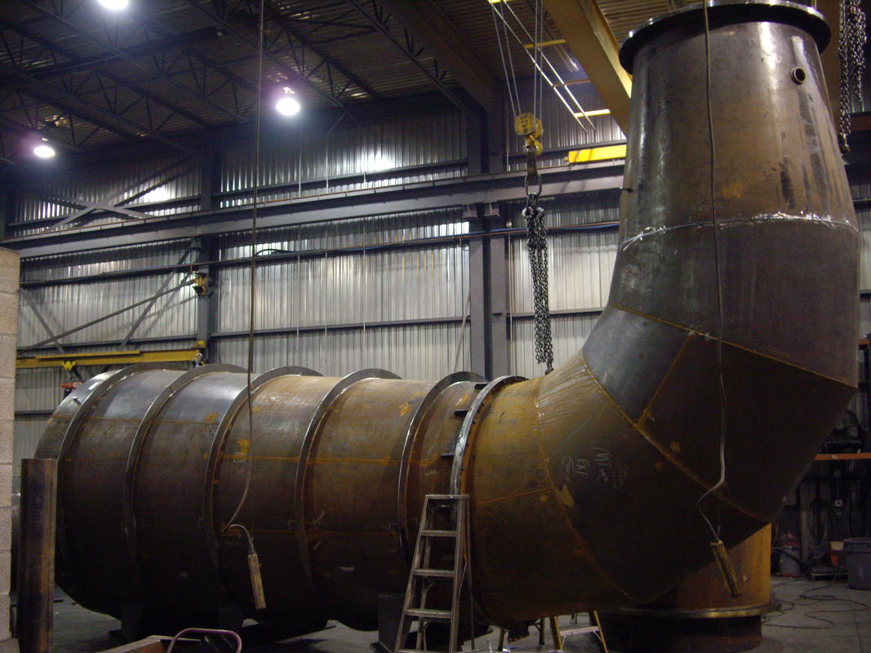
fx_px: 956
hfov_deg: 49.0
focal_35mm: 38
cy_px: 326
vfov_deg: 37.7
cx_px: 436
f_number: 2.8
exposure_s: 1/20
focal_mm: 7.9
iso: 400
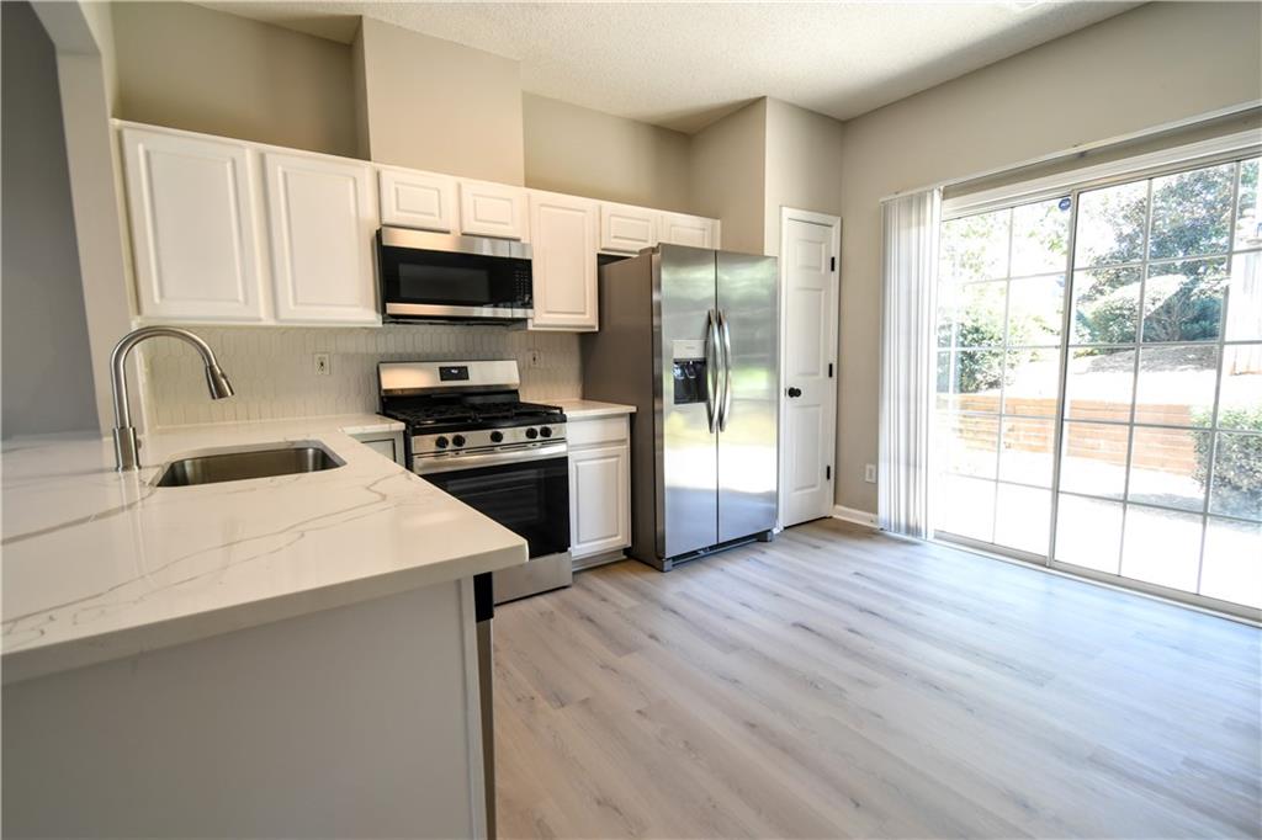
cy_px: 420
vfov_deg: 77.3
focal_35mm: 15
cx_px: 631
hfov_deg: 100.4
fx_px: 526
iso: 100
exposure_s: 1/13
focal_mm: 10
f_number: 5.6
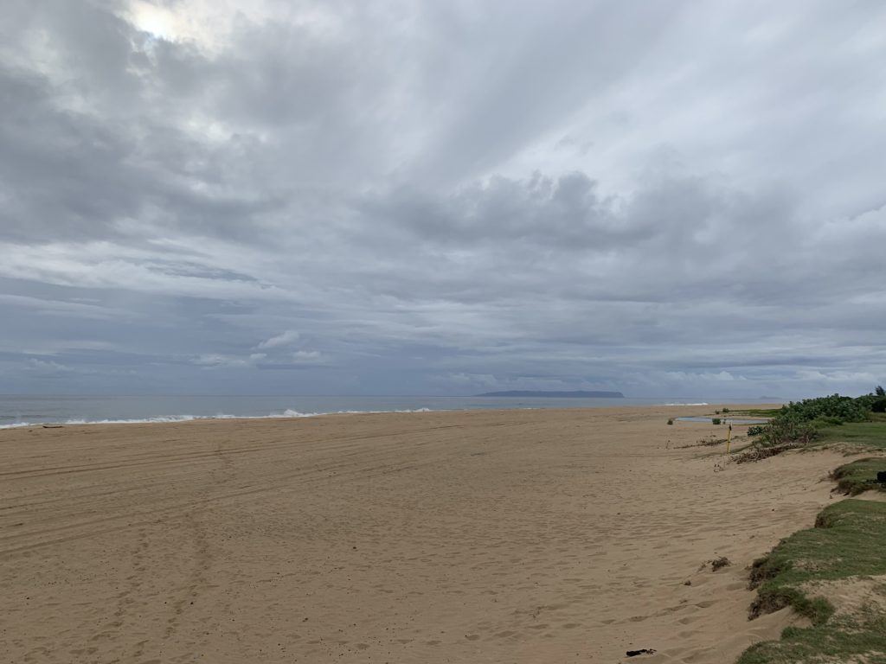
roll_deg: -0.9
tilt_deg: +6.2
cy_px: 332
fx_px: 665
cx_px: 443
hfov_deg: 67.3
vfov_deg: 53.1
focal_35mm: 26
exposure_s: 1/2421
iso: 25
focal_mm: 4.25
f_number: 1.8
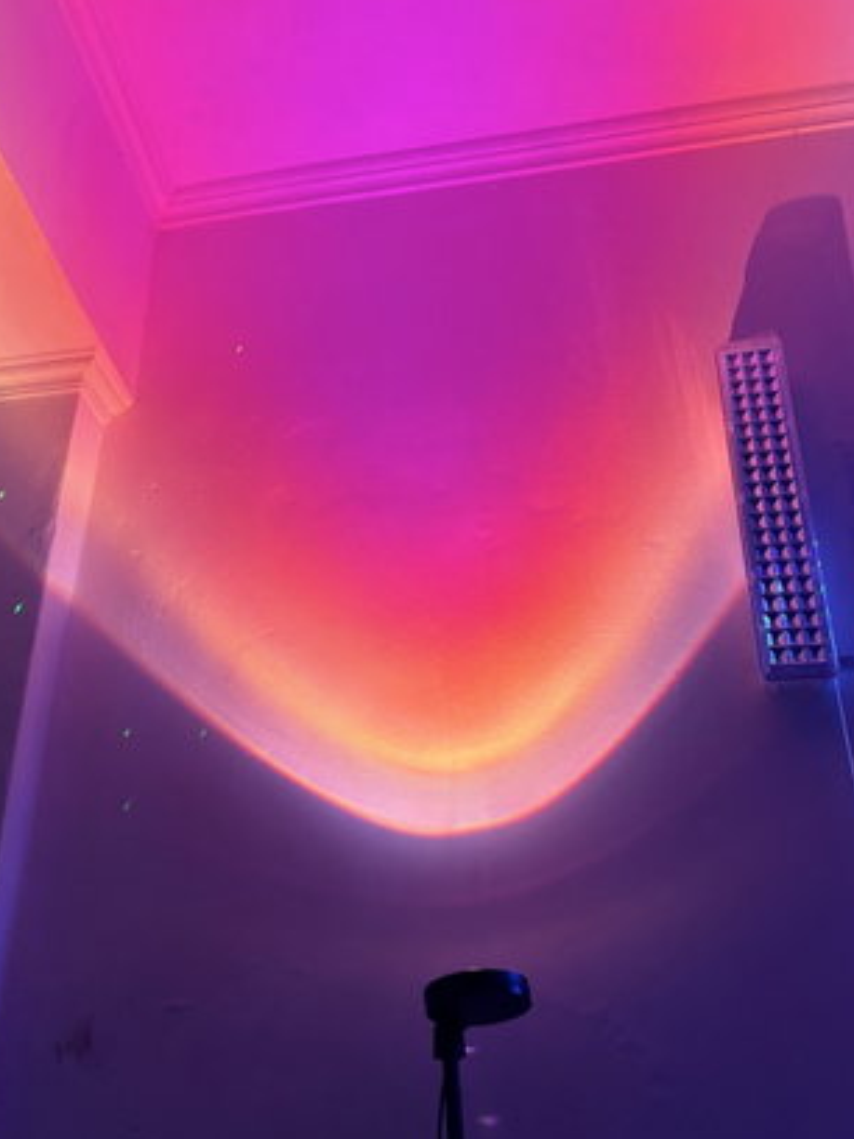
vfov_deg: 53.5
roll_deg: -1.7
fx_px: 1118
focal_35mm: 34
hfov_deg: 41.6
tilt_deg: +28.6
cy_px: 691
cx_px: 340
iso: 320
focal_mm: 5.96
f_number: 1.6
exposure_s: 1/51
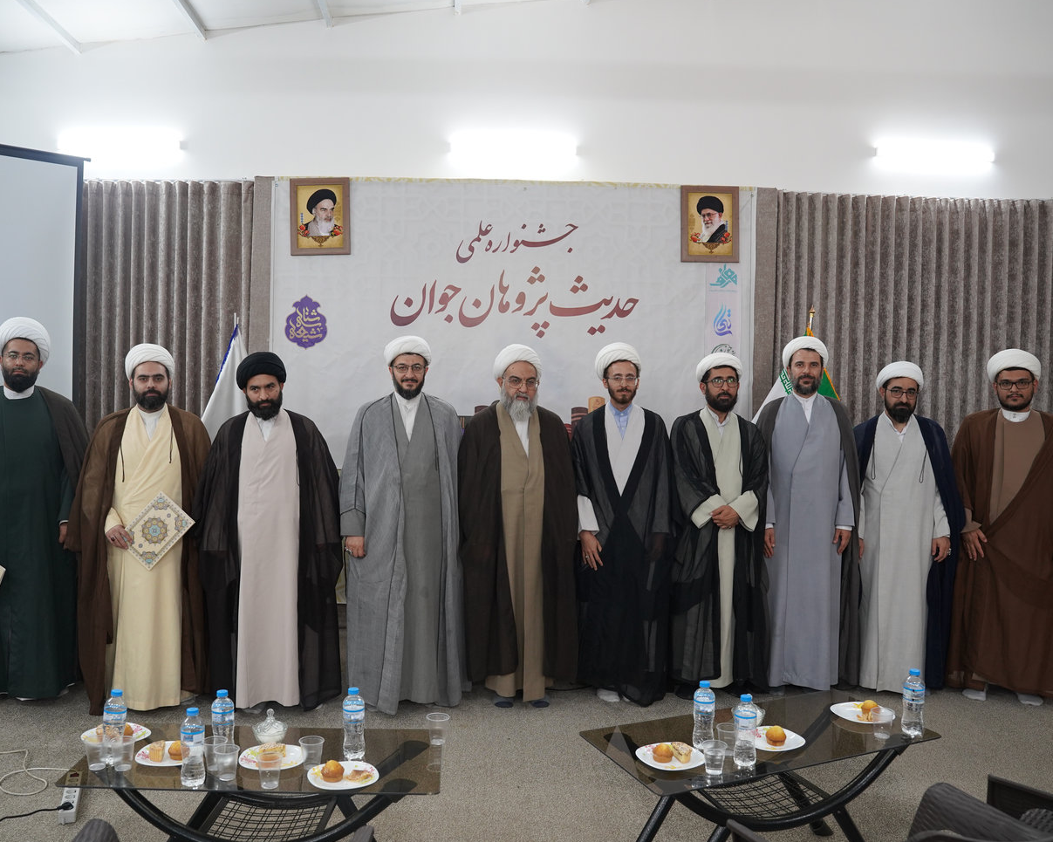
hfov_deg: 62.1
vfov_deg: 51.5
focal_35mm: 28
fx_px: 872
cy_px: 431
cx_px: 472
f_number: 4
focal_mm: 24
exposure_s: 1/160
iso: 1250
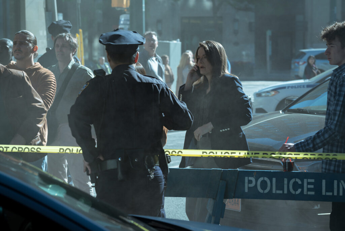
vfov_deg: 11.8
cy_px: 116
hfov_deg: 17.6
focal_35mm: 116
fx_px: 1112
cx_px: 172
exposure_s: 1/320
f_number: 7.1
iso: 320
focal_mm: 116
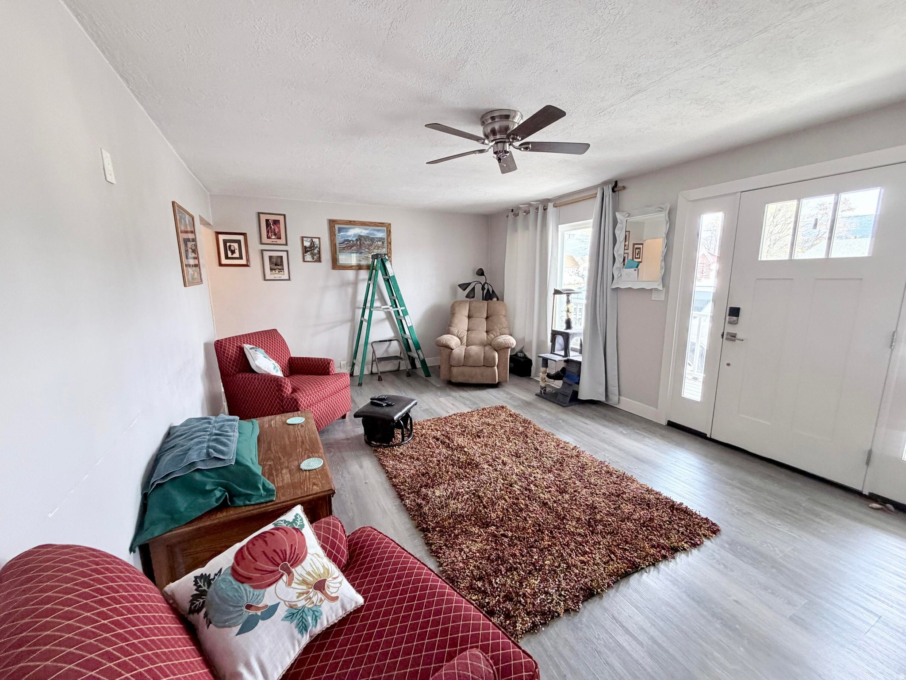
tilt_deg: -10.1
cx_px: 453
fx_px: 366
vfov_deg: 85.7
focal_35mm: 14
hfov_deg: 102.1
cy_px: 340
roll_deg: +0.9
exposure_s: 1/60
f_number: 2.2
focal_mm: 2.22
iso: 250
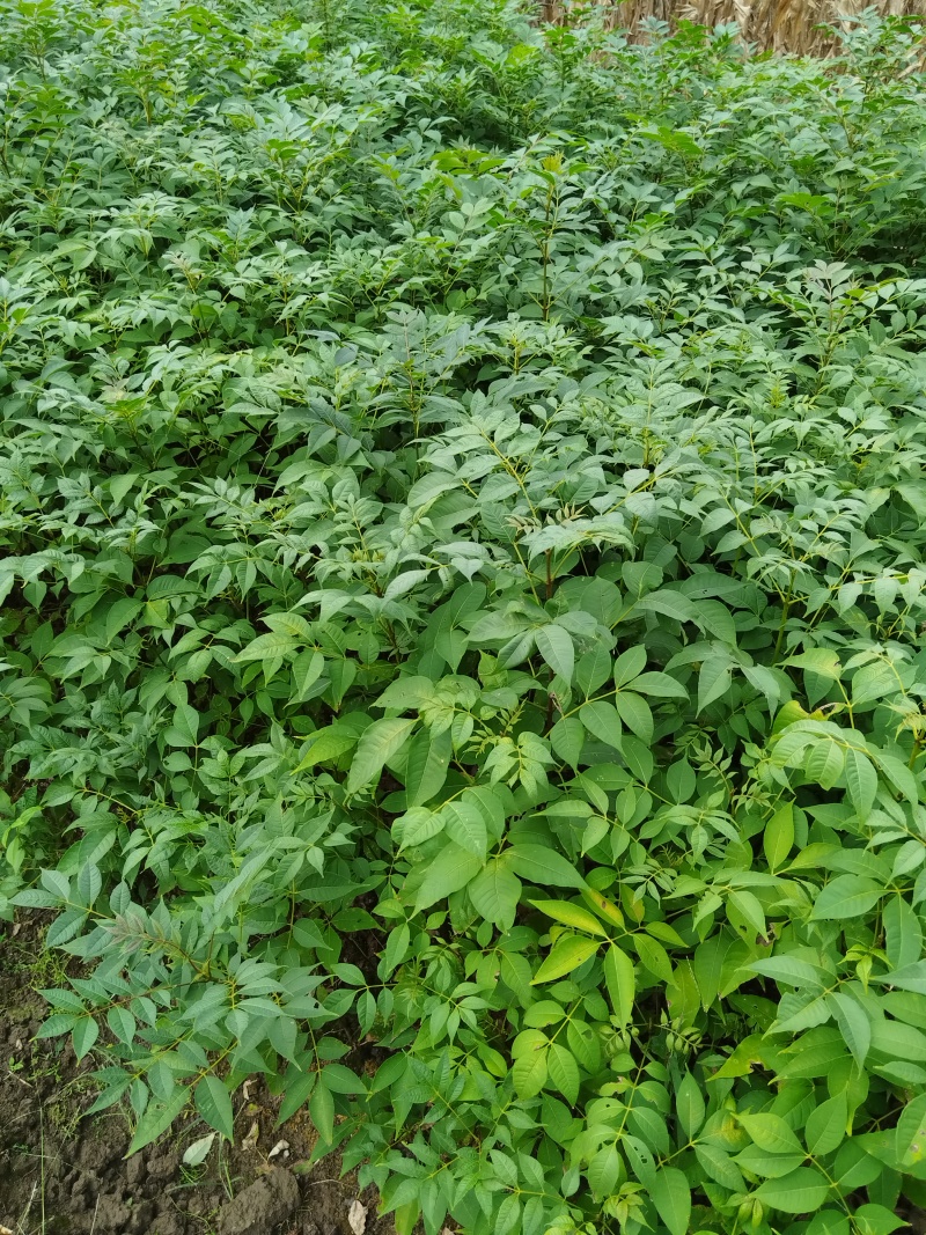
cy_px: 618
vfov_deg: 67.3
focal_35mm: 26
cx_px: 463
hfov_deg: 53.1
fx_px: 928
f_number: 1.9
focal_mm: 4.95
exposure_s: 1/309
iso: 100
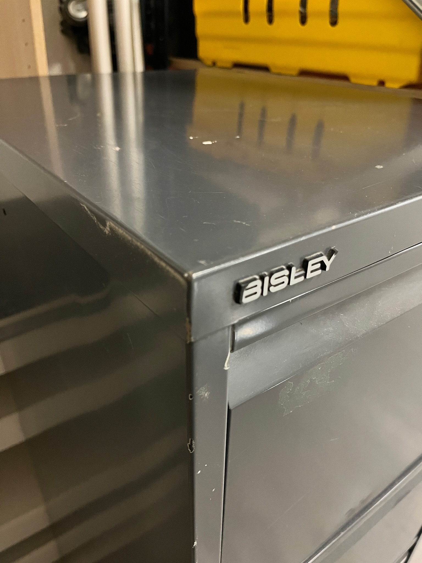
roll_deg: -2.2
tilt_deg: -29.1
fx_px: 423
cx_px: 211
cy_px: 282
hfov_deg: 53.0
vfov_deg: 67.3
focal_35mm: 26
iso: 500
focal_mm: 5.1
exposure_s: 1/50
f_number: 1.6
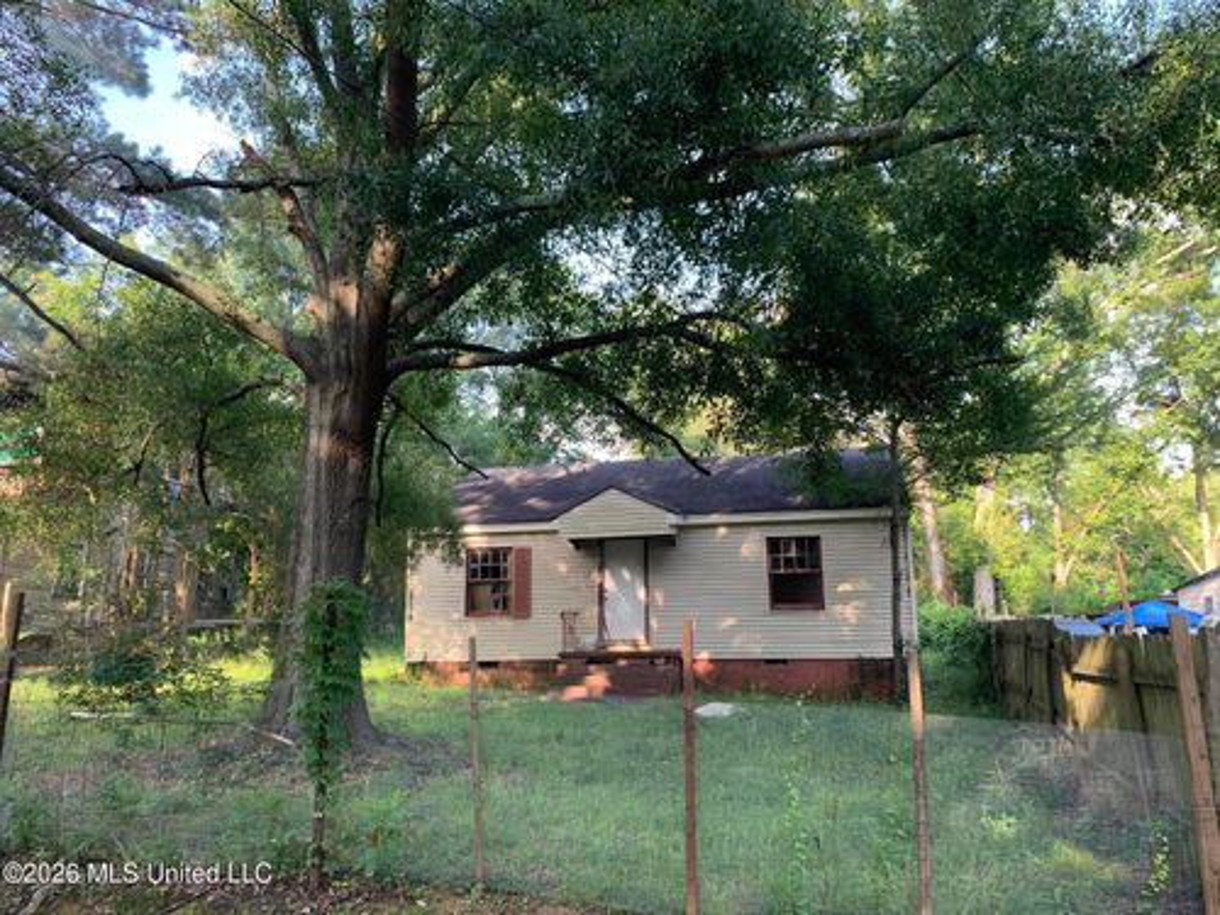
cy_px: 458
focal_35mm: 26
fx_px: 916
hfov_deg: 67.3
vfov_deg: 53.1
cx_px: 610
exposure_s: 1/122
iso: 40
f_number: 1.8
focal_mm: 4.25
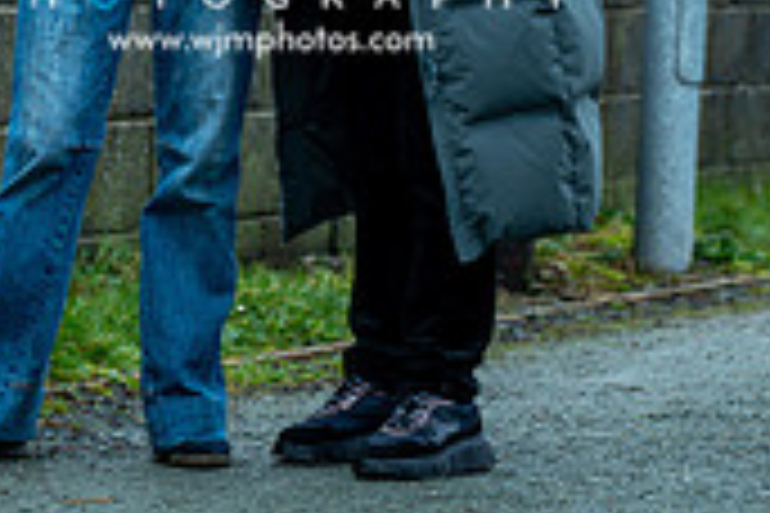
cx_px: 270
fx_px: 5069
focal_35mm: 237
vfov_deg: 5.8
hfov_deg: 8.7
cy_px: -146
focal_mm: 70
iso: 125
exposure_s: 1/500
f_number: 2.8
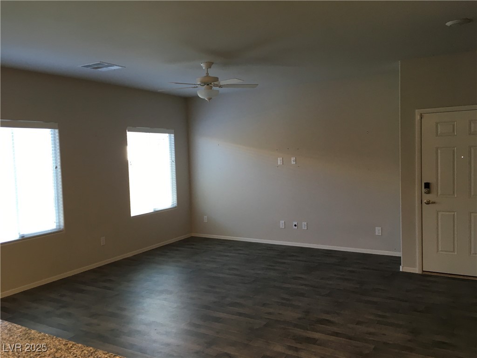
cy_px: 179
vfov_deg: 48.2
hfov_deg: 61.7
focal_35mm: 29
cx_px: 238
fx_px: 400
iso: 50
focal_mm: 4.15
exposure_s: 1/30
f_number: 2.2
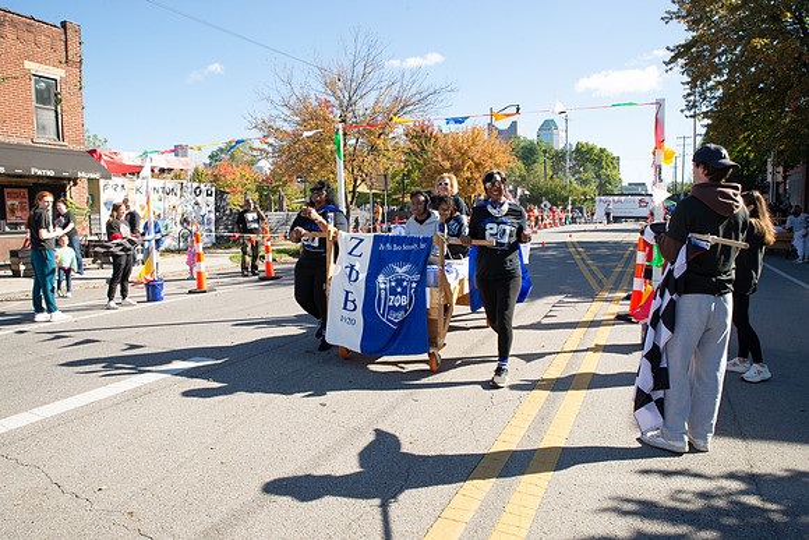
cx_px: 404
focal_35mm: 24
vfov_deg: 53.2
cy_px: 270
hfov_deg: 73.7
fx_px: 539
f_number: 11
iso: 500
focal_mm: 24
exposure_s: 1/320
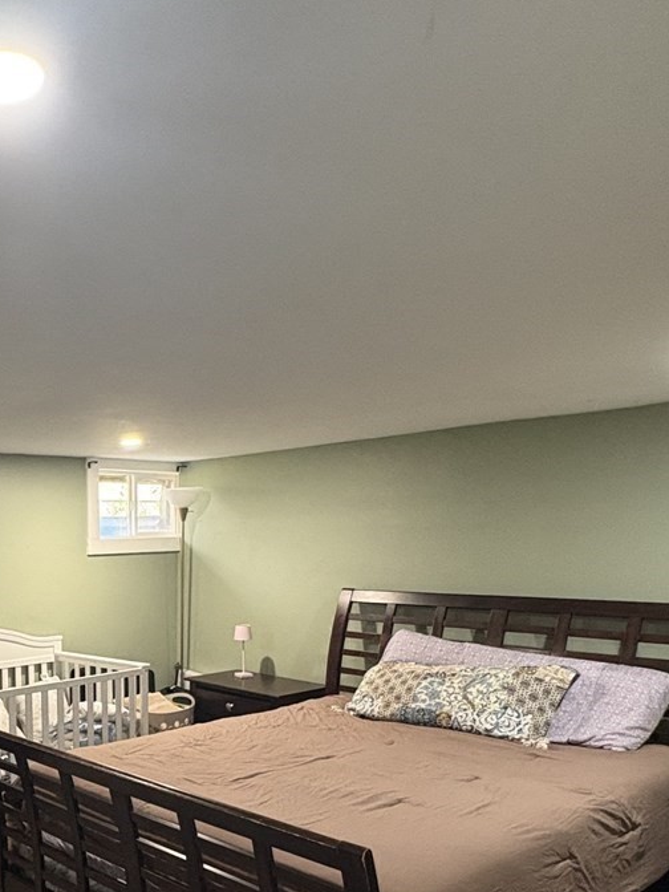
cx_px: 33
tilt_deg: -9.3
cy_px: 649
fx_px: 825
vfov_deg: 54.6
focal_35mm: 32
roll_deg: +0.1
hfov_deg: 39.9
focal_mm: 2.22
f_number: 2.2
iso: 400
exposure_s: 1/60
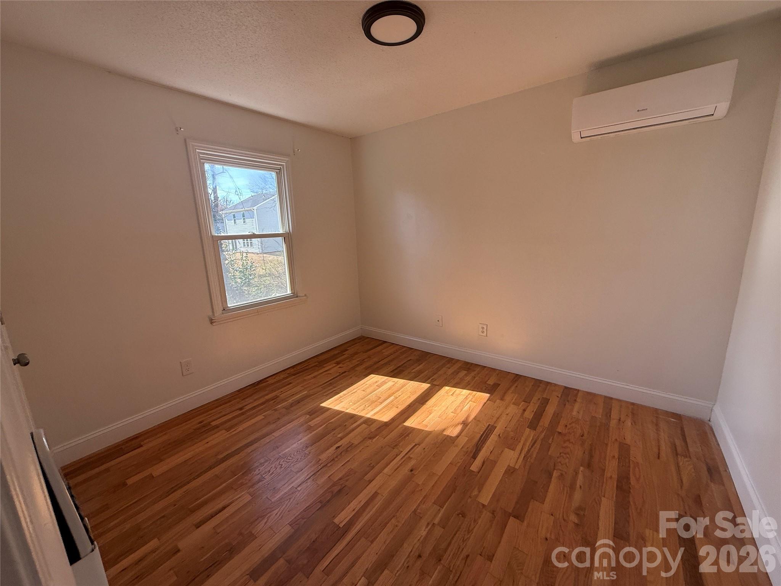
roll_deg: +1.4
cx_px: 390
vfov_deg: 85.7
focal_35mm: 14
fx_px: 316
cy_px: 293
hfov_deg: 102.1
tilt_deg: -11.4
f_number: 2.2
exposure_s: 1/170
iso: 64
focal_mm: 2.22
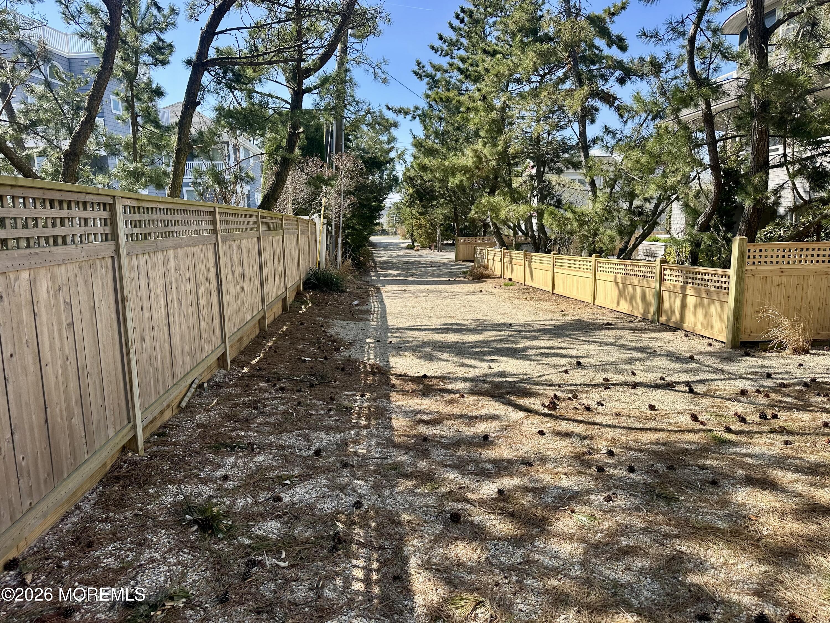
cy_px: 312
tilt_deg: -9.4
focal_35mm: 24
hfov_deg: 71.6
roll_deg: +0.8
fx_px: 575
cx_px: 415
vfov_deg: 56.8
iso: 80
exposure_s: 1/2203
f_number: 1.78
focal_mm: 6.86
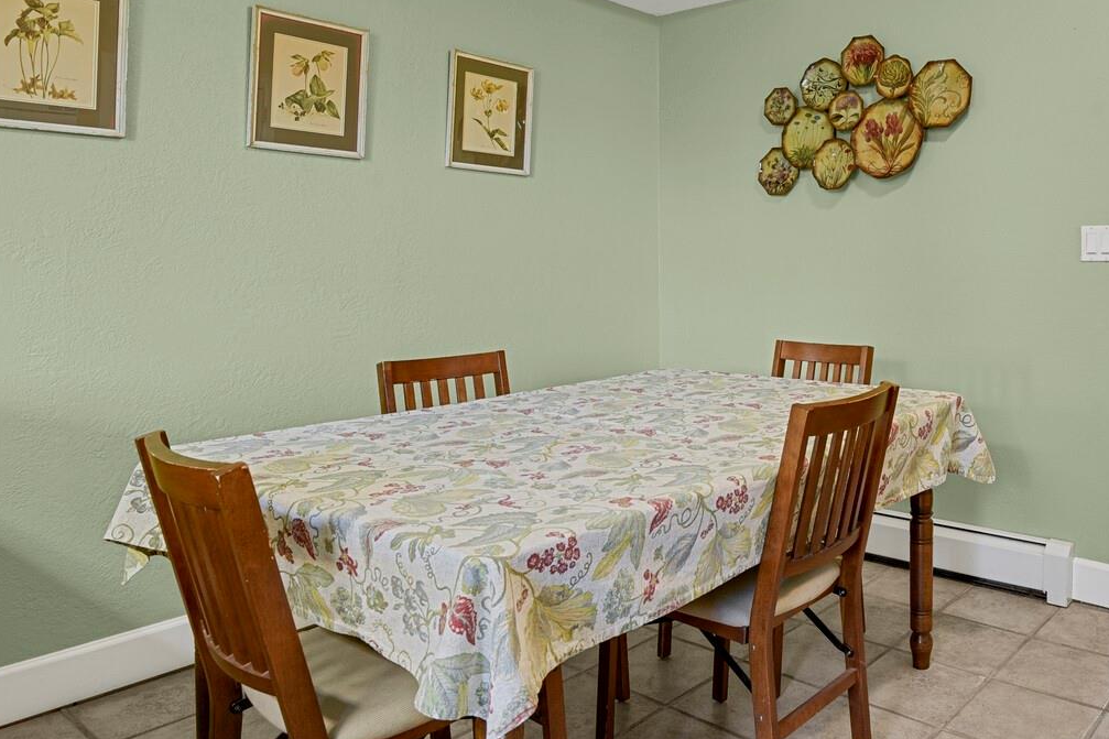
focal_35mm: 27
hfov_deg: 64.4
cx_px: 797
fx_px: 832
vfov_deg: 47.1
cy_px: 243
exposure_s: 4
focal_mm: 17
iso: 250
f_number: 8
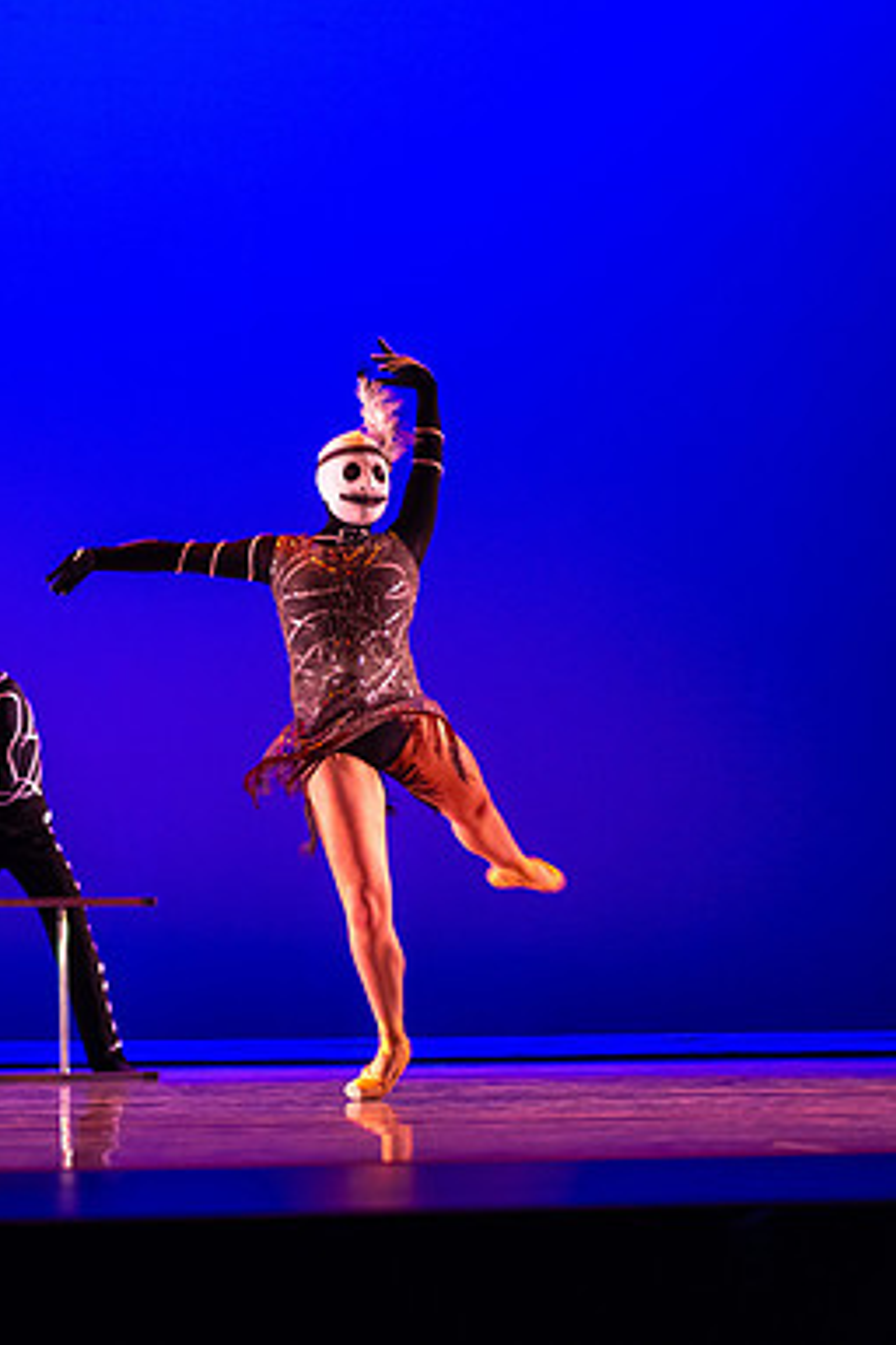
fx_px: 3098
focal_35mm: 83
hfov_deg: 16.0
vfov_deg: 24.5
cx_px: -60
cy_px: 674
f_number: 1.8
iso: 1250
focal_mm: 55
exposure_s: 1/200
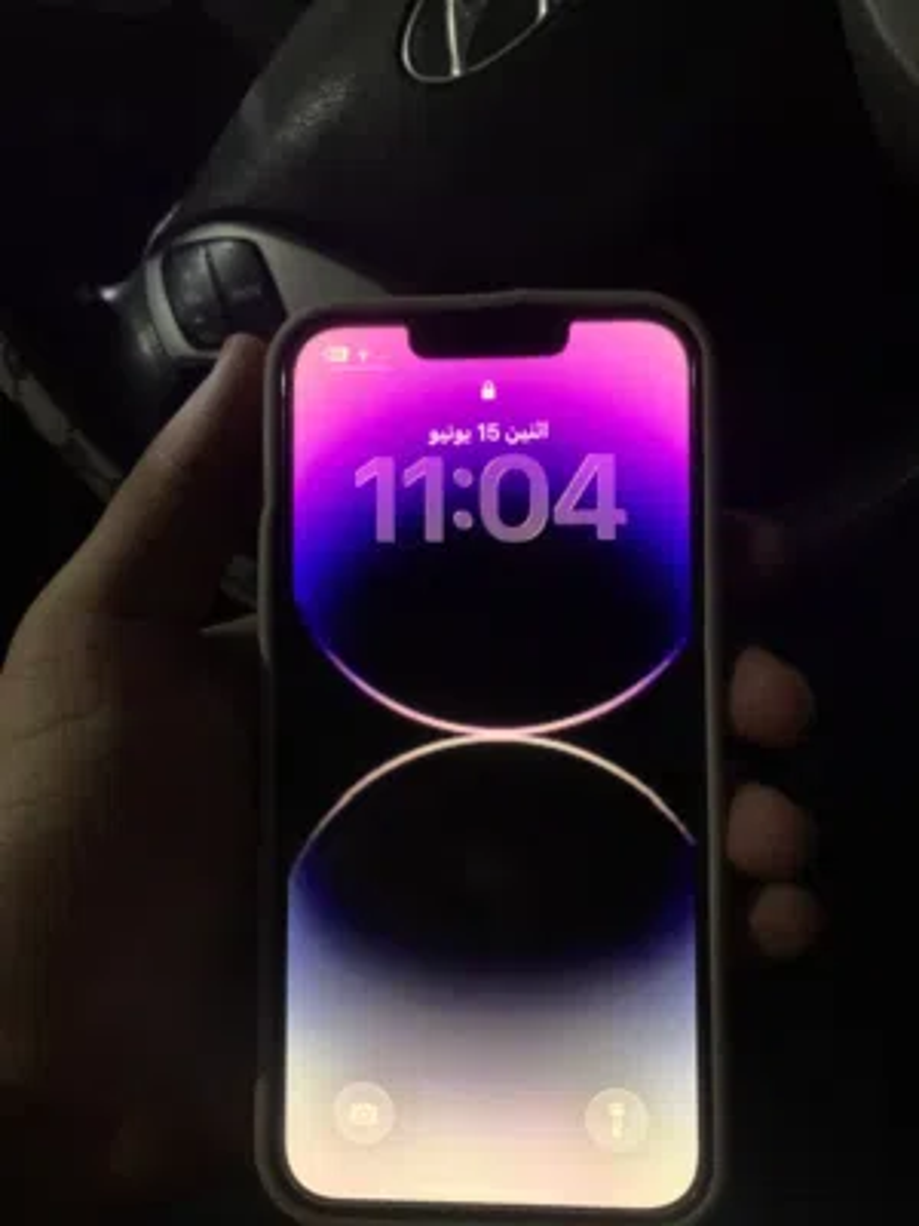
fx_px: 920
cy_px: 613
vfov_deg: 67.3
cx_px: 460
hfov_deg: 53.1
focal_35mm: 26
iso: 640
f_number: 1.8
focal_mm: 4.25
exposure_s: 1/30
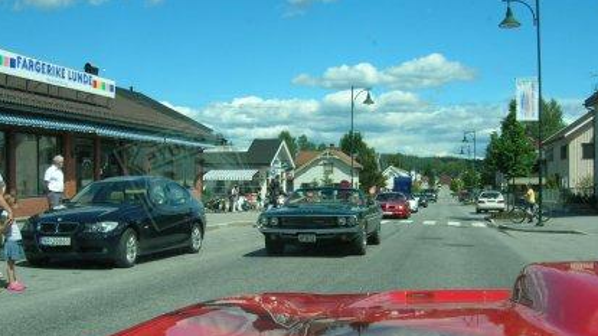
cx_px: 313
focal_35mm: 40
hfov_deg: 50.5
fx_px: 634
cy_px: 193
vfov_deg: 29.6
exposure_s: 1/368
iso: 50
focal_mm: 5.7
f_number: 4.9
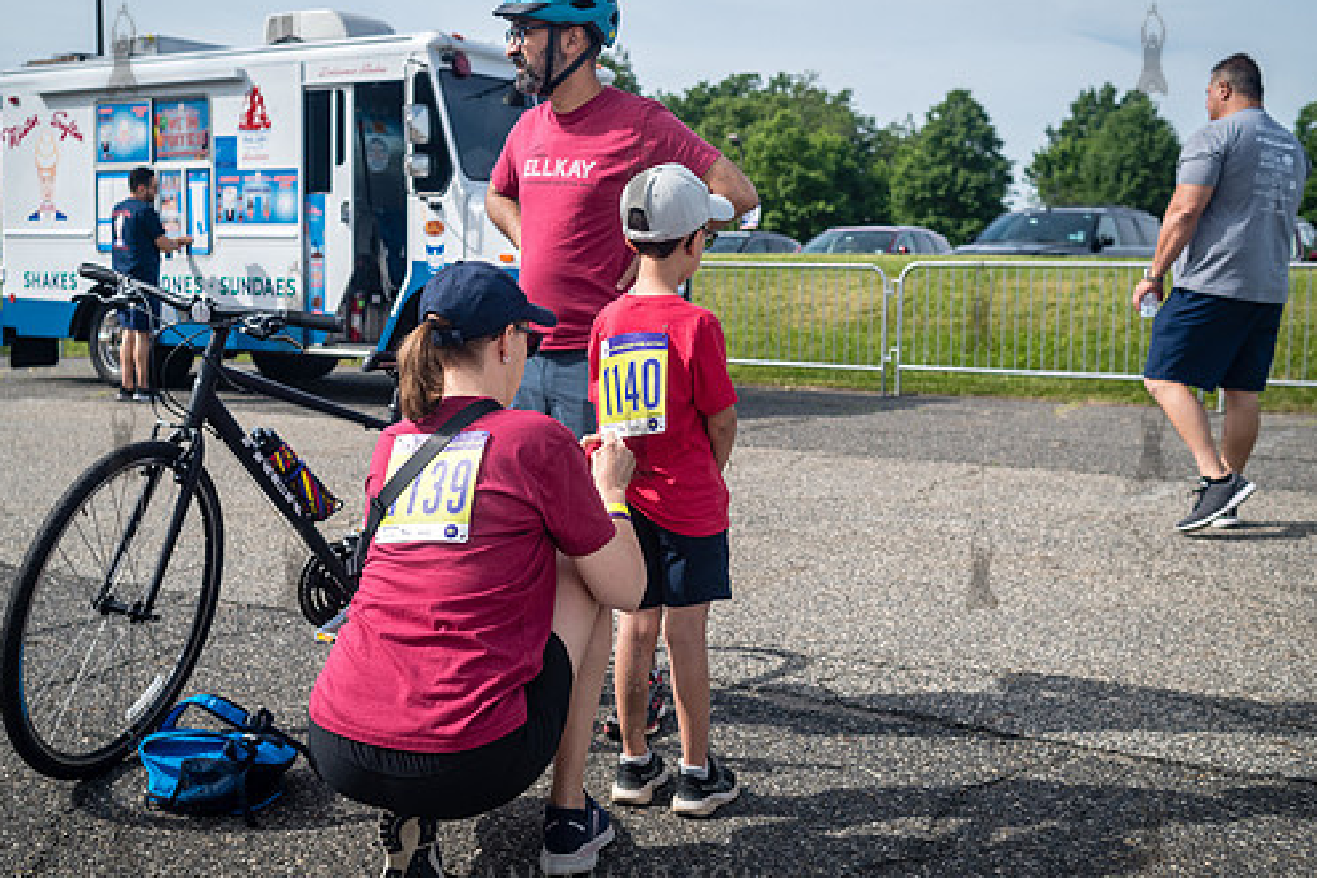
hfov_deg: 47.4
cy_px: 435
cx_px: 636
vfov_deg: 32.6
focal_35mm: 41
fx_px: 1500
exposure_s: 1/3200
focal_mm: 35
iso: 400
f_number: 4
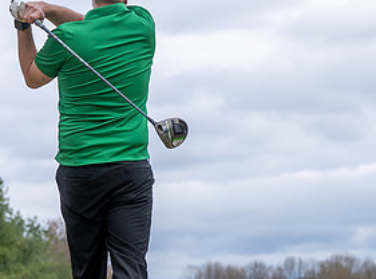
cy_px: 265
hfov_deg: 10.0
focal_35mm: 199
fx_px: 2151
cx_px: 83
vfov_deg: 7.4
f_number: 2.8
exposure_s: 1/5000
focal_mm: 45
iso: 180
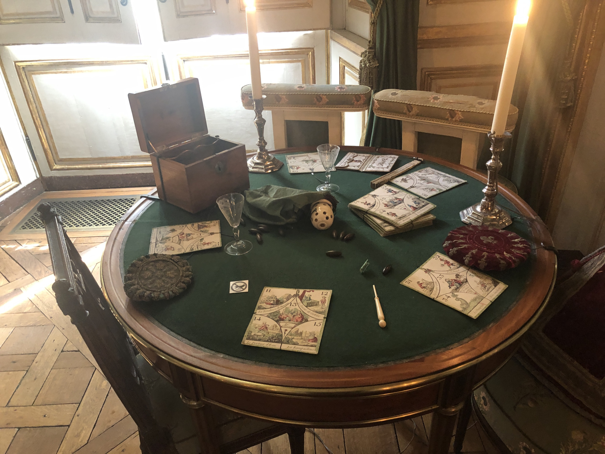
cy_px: 227
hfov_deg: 63.4
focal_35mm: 28
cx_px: 302
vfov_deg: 49.7
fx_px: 489
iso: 100
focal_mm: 3.99
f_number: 1.8
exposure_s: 1/9
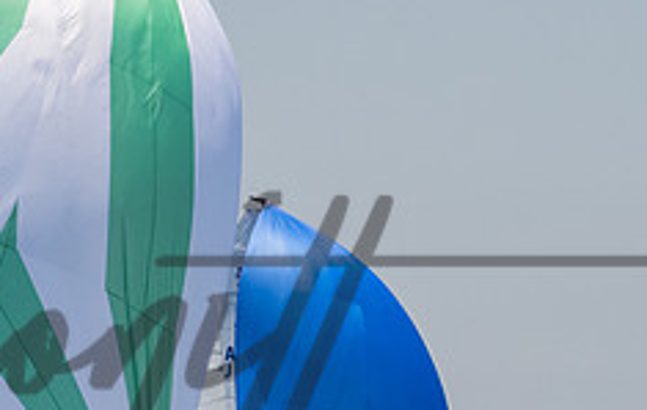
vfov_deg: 2.7
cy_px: 318
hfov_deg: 4.2
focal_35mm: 500
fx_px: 8852
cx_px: 518
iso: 640
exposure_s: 1/640
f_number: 9
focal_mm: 93
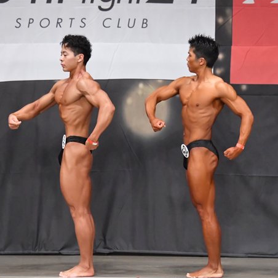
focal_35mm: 294
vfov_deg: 6.0
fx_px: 2671
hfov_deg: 6.0
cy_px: 158
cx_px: 115
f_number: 5.6
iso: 6400
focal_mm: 135
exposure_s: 1/400
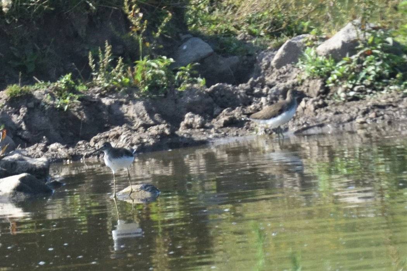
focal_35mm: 420
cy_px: 136
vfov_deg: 3.3
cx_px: 204
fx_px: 4748
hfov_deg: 4.9
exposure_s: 1/2000
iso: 1250
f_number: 6.3
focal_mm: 420
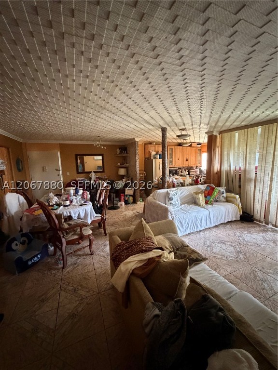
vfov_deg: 102.1
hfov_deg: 85.7
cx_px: 139
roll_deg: +1.5
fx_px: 150
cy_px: 185
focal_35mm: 14
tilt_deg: -8.1
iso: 1250
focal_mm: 2.22
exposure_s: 1/50
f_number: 2.2
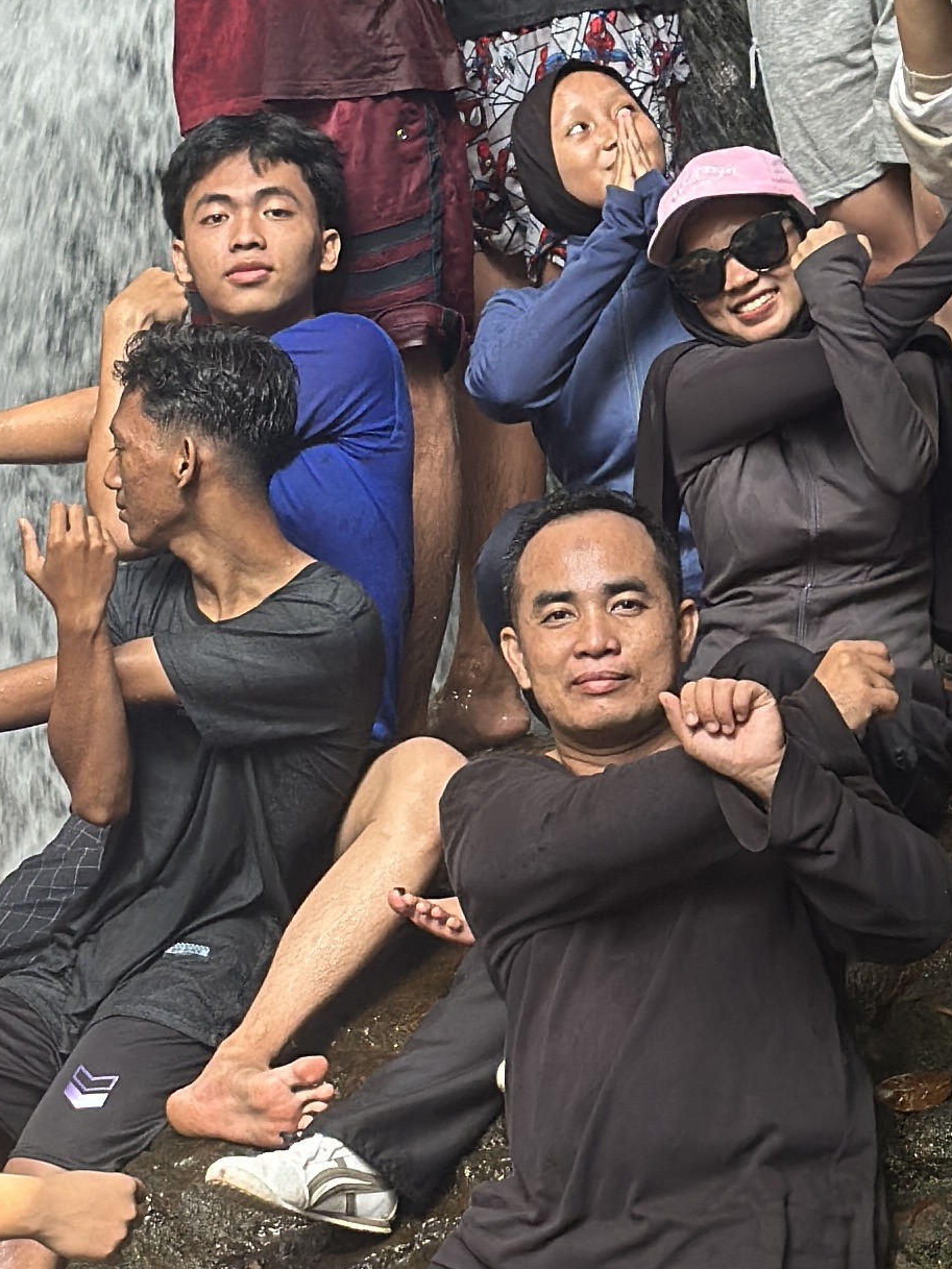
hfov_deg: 9.3
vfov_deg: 12.4
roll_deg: +4.7
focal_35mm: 159
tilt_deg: -8.9
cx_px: 197
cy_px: 721
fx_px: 5829
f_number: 1.78
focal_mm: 6.86
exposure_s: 1/130
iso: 64
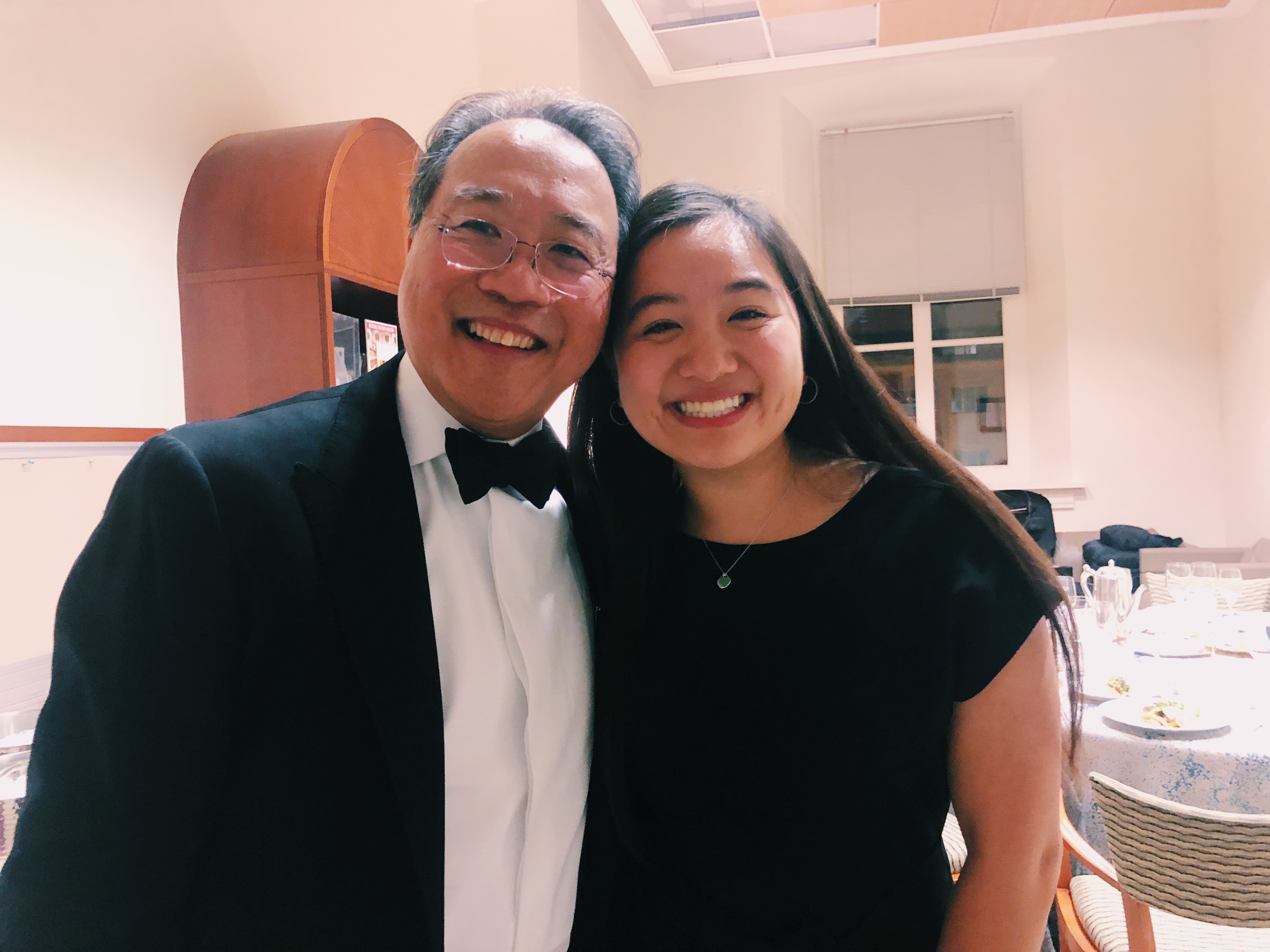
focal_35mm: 28
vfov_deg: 49.7
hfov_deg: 63.4
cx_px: 635
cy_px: 476
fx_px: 1027
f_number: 1.8
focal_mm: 4
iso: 100
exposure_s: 1/9
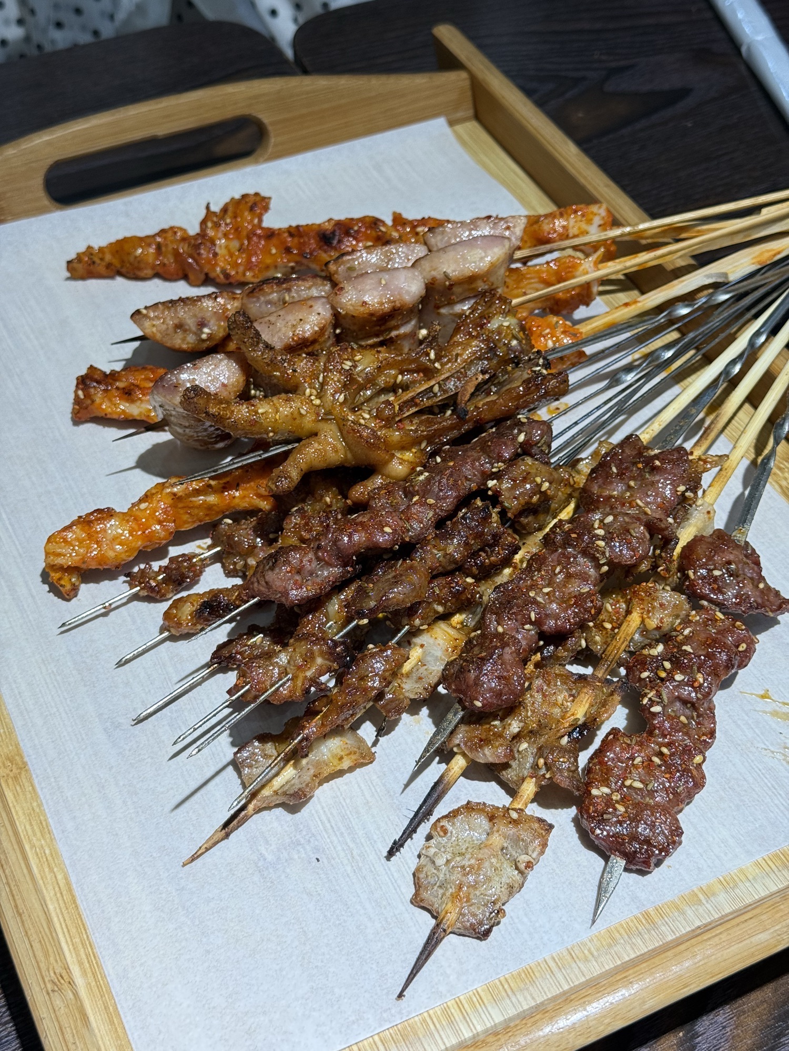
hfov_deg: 30.3
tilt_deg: -45.7
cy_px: 526
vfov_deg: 39.7
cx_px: 394
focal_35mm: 48
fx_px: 1459
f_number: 1.78
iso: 125
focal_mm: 6.76
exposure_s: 1/100
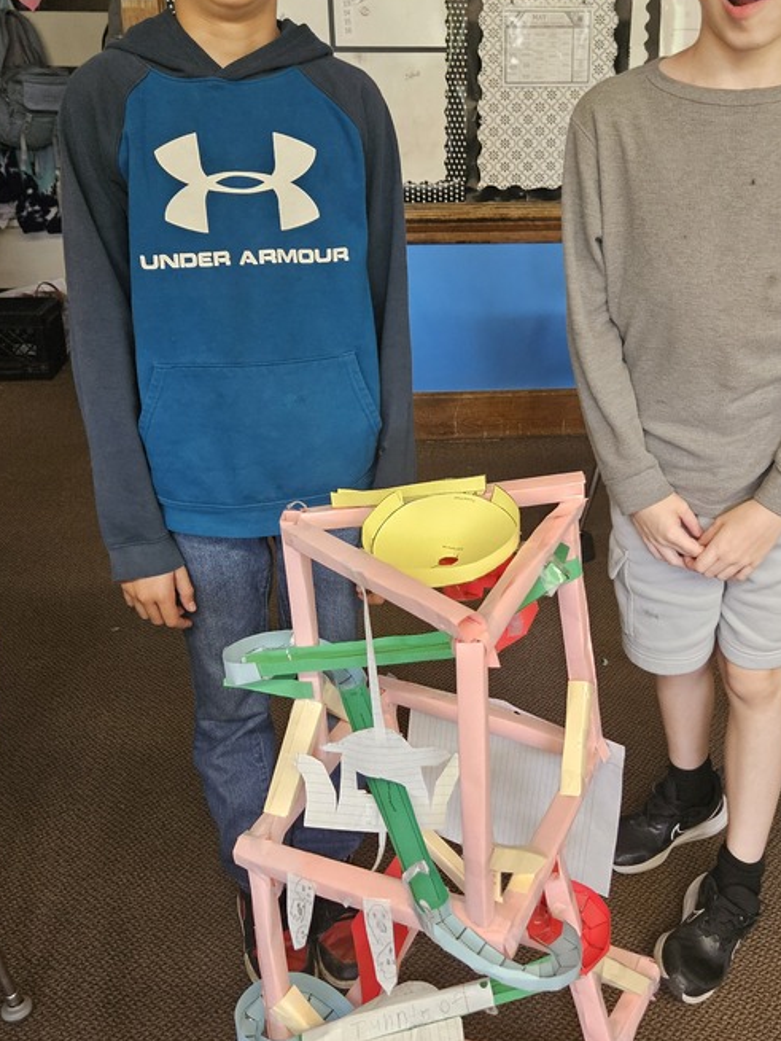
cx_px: 490
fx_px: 1082
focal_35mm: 36
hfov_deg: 39.4
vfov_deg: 51.3
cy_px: 511
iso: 640
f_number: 1.8
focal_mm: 5.4
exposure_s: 1/120
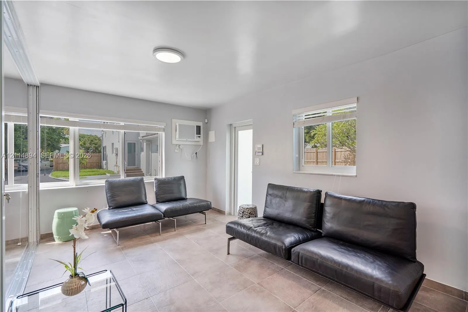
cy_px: 156
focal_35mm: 16
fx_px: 208
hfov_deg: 96.7
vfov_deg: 73.7
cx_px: 234
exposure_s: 1/40
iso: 100
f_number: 7.1
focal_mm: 16
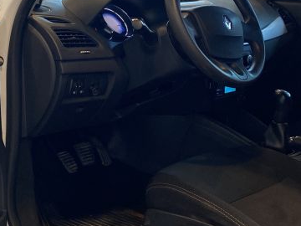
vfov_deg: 19.5
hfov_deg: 25.0
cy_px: 14
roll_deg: -0.5
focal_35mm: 74
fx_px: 643
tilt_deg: -5.4
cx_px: -5
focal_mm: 4.25
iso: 125
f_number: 1.8
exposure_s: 1/100
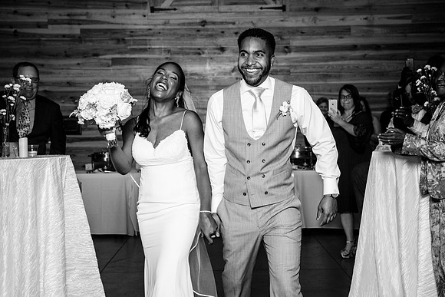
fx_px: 808
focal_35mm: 65
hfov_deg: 30.8
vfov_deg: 20.8
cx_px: 222
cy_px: 141
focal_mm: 52
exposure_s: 1/200
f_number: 4.5
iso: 2000
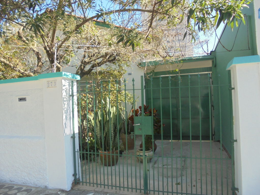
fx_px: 195
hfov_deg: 67.3
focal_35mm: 26
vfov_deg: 53.1
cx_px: 130
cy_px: 98
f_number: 3.5
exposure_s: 1/250
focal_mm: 4.6
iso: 100
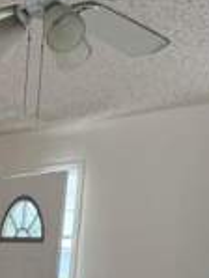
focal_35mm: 103
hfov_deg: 13.6
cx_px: -93
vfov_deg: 17.5
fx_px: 828
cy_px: 388
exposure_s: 1/206
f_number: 1.78
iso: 125
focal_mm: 6.76
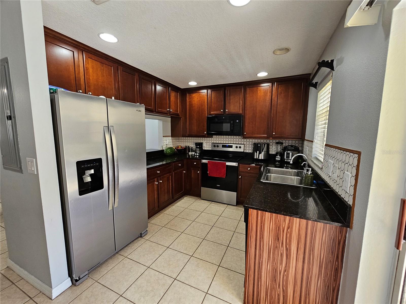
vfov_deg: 89.9
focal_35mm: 13
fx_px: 152
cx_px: 203
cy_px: 152
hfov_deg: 106.2
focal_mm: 2.2
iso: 160
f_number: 2.2
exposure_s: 1/60
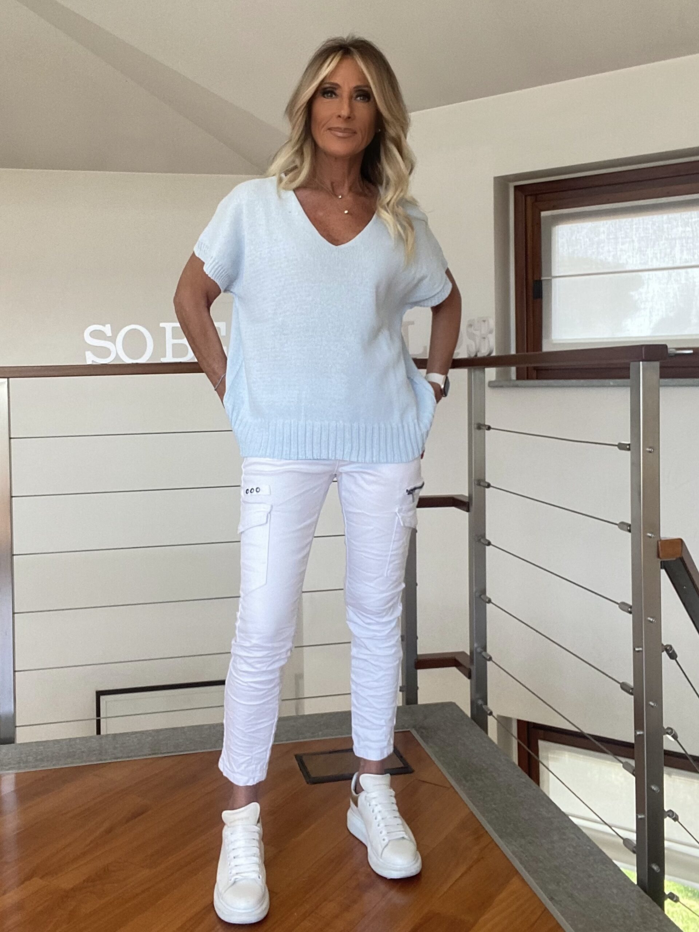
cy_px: 466
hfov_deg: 46.8
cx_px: 350
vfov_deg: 60.0
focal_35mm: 30
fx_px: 808
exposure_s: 1/122
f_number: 2.2
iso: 80
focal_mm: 2.71
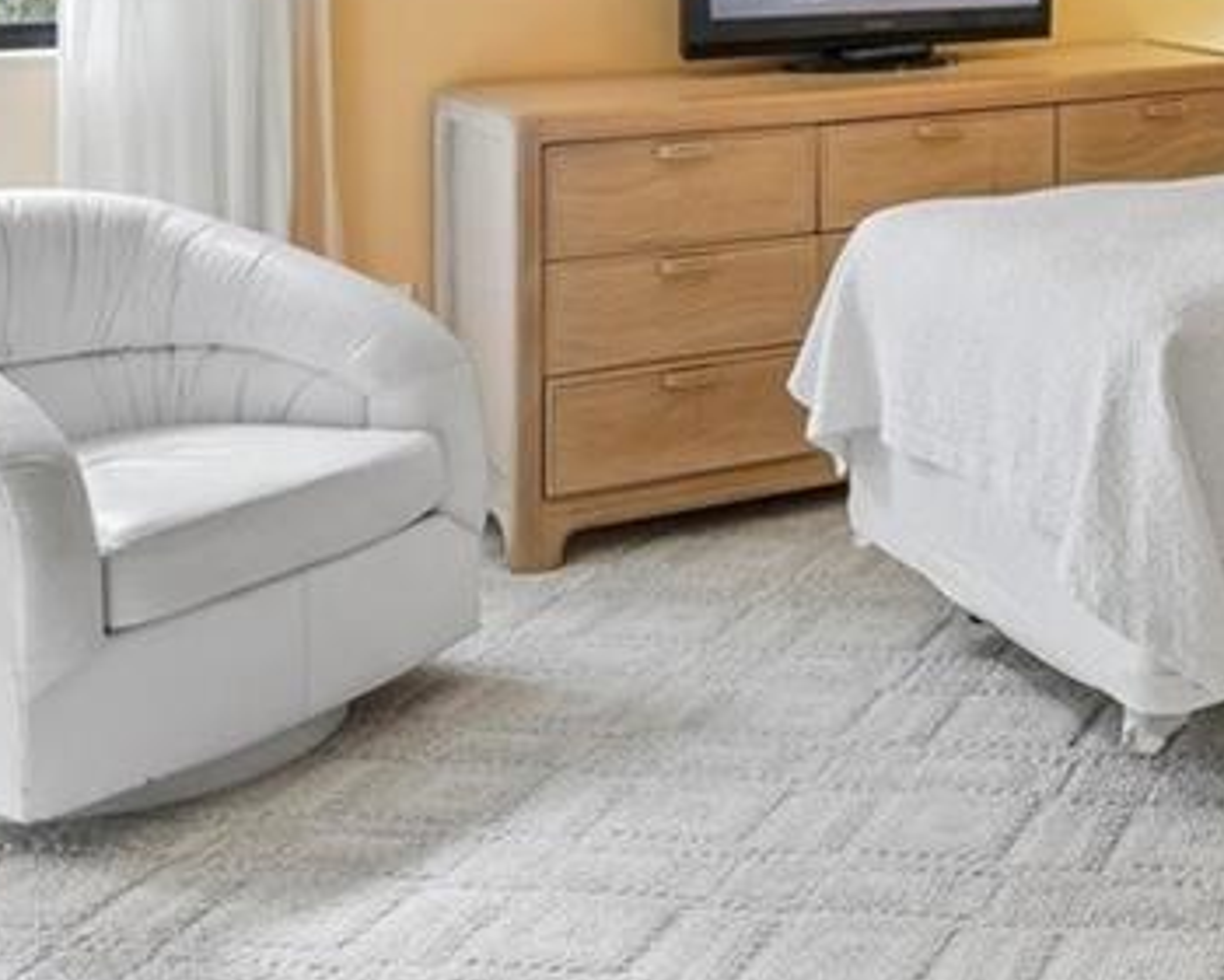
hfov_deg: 26.8
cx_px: 1462
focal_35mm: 63
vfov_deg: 22.7
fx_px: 2267
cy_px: -147
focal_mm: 14.6
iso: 320
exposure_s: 1/4
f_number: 11
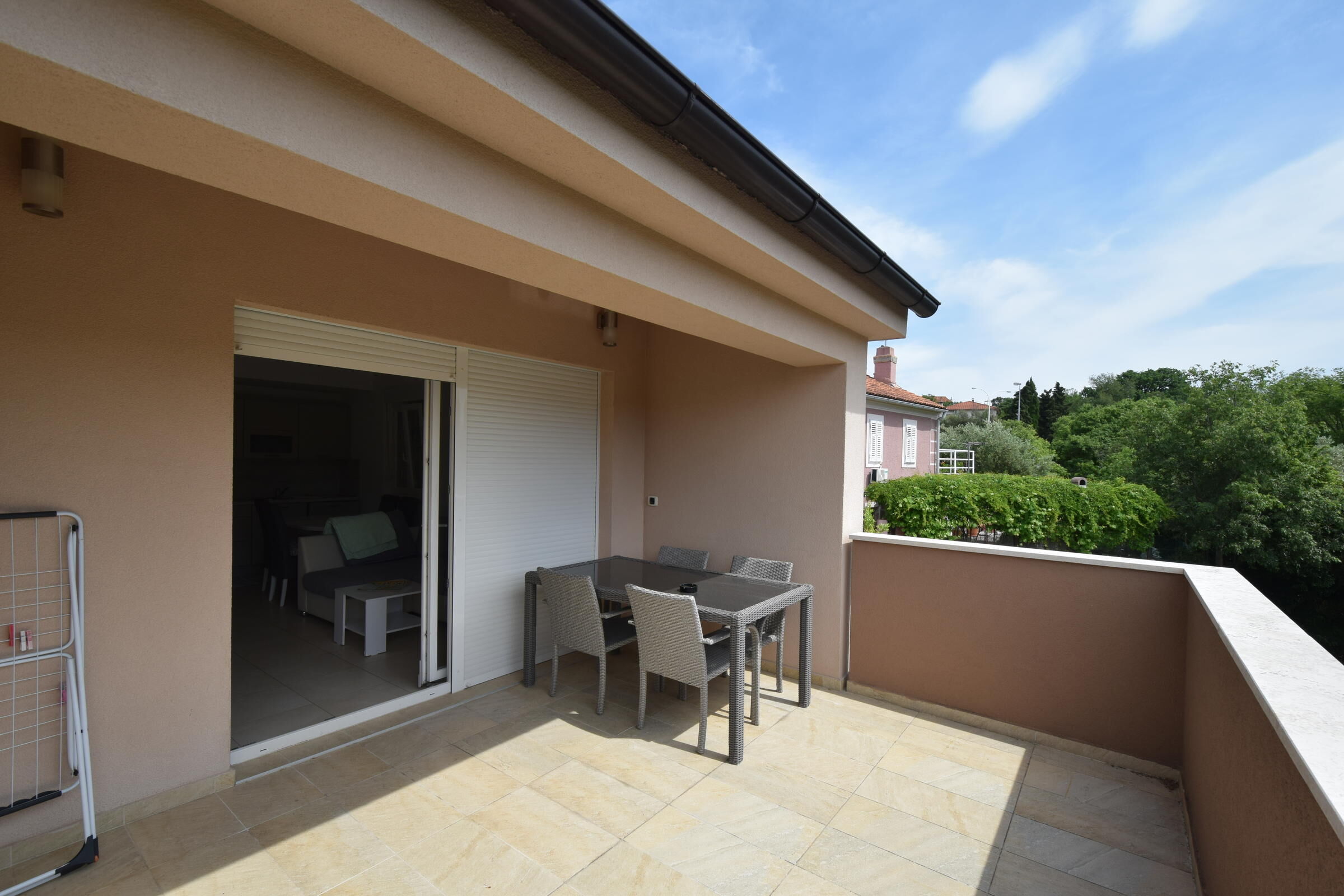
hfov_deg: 100.4
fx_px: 560
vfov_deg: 77.3
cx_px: 672
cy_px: 448
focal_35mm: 15
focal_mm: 10
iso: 200
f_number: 9
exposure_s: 1/320
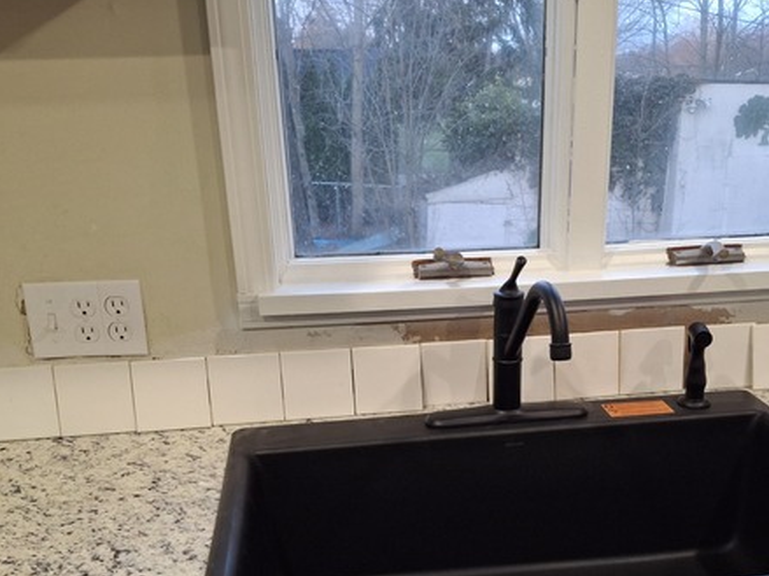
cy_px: 401
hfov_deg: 48.7
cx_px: 456
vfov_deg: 37.1
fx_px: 844
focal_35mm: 38
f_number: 1.8
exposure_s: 1/120
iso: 200
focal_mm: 4.69
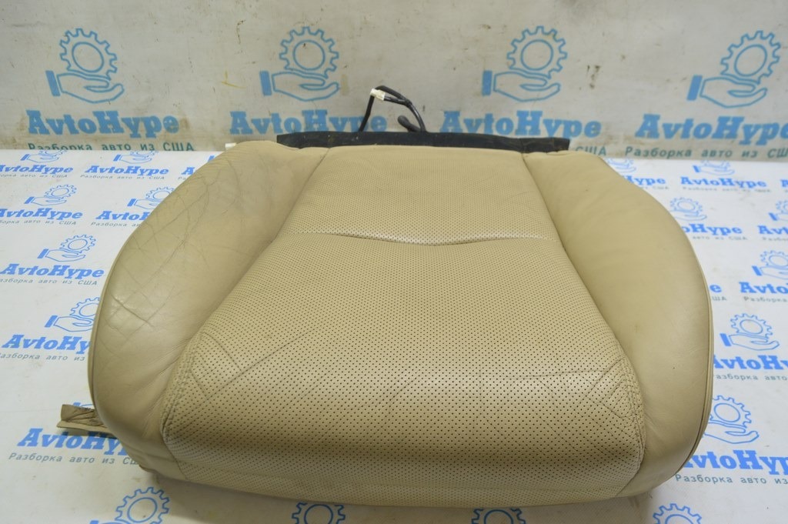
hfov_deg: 62.0
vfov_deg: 43.5
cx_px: 394
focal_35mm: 30
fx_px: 656
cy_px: 262
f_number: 5.6
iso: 400
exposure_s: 1/20
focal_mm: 20
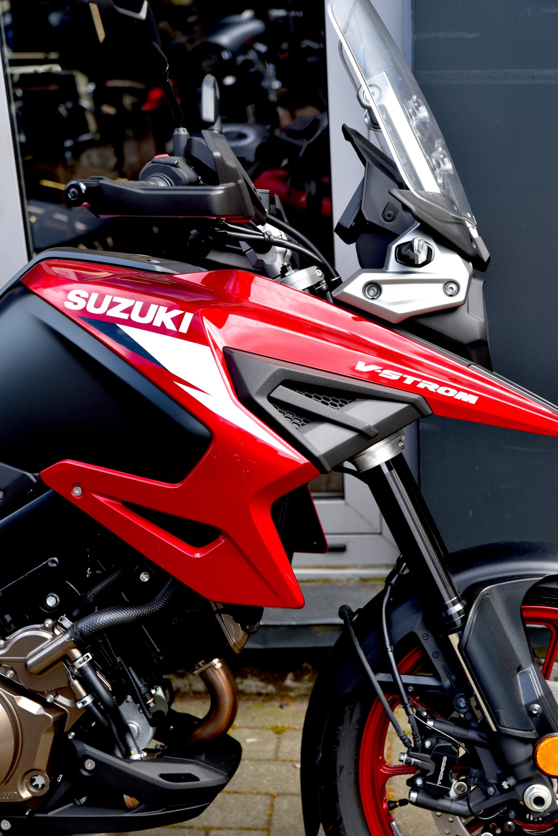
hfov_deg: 22.6
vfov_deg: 33.4
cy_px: 418
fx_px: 1394
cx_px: 279
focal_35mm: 60
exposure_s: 1/80
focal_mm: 60
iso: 100
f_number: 4.5
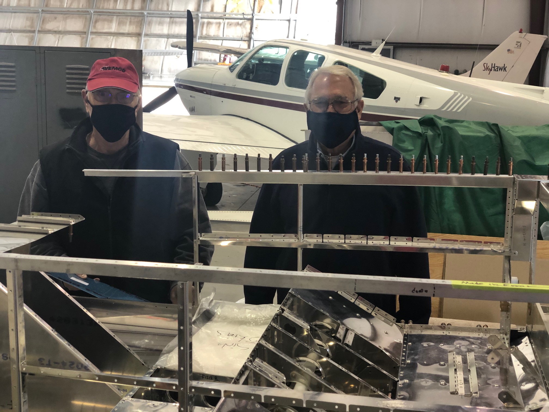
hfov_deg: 36.8
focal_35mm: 52
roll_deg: -1.8
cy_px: 206
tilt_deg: -10.3
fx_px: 825
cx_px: 274
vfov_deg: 28.0
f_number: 2.4
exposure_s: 1/40
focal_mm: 6
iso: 80
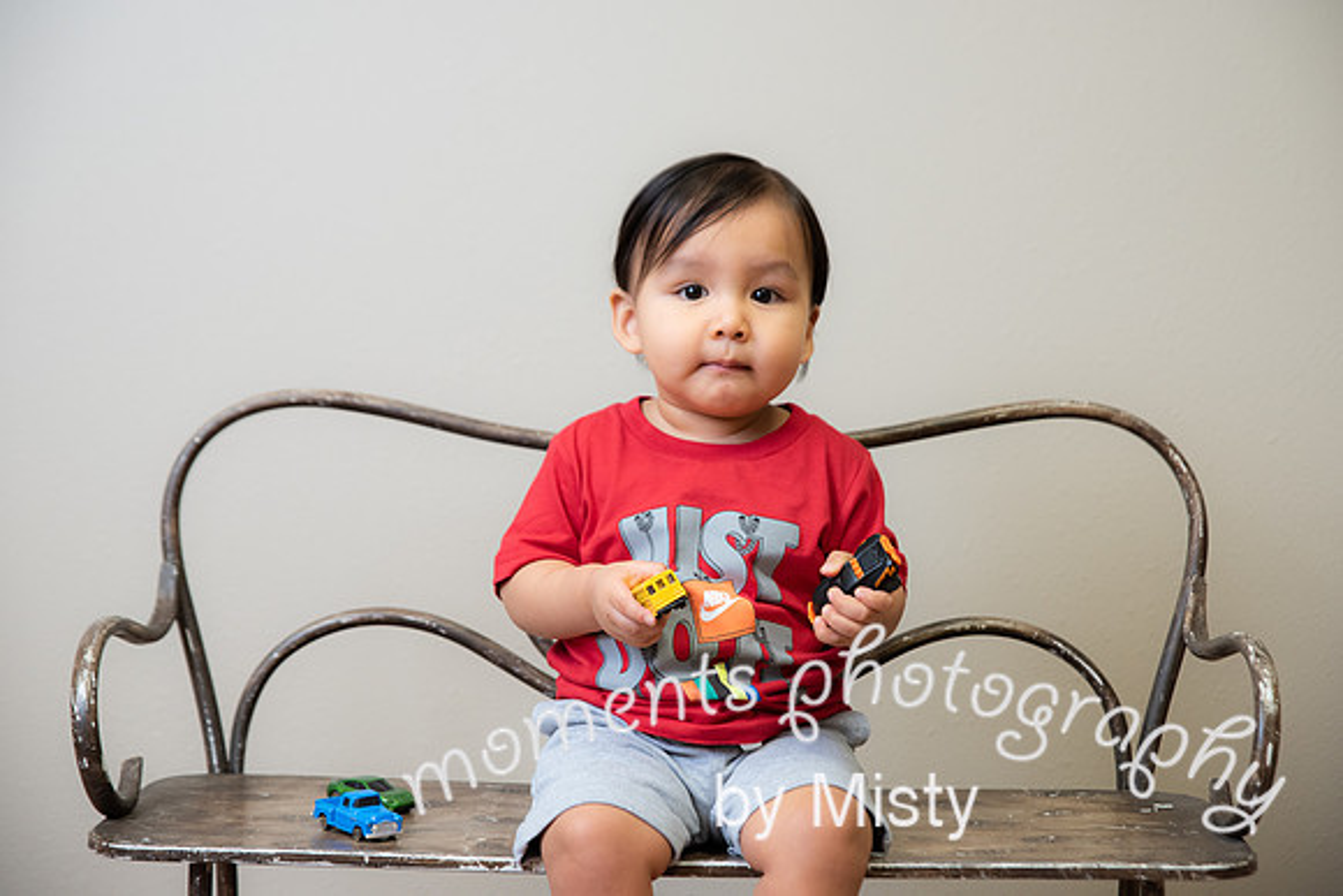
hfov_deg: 27.7
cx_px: 701
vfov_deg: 18.7
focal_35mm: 73
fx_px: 2727
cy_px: 428
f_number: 3.2
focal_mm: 70
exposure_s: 1/125
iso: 800
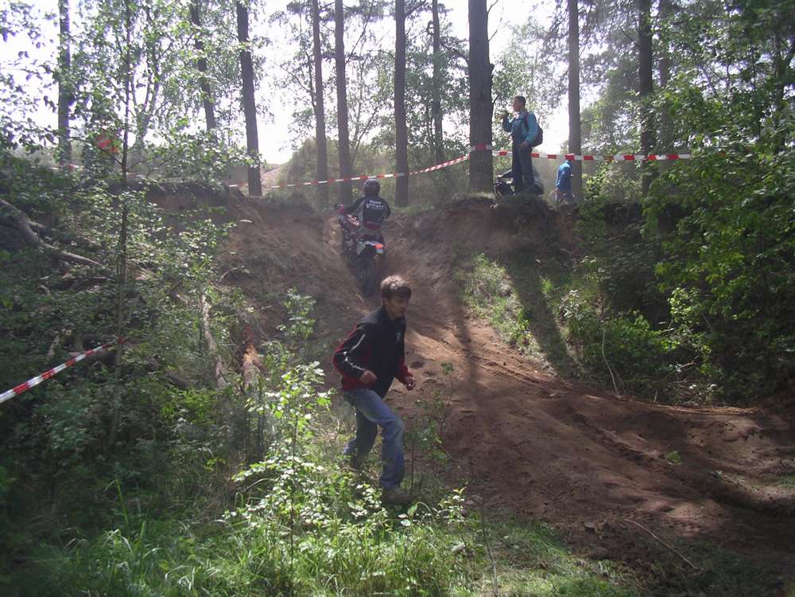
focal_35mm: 37
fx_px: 850
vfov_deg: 38.7
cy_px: 298
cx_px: 398
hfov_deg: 50.1
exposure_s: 1/320
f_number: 2.8
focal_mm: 5.7
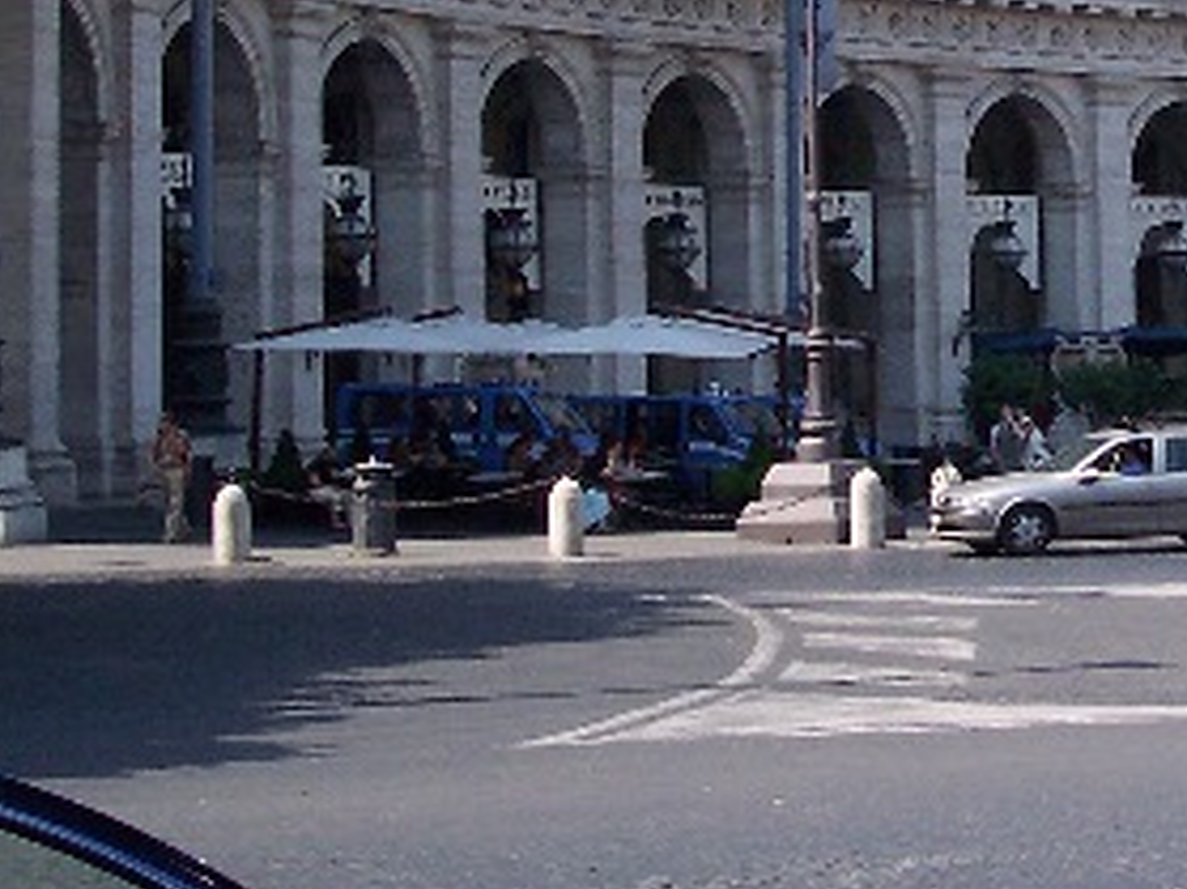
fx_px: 3736
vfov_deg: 13.3
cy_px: -89
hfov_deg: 17.5
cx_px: 1289
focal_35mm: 109
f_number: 4.8
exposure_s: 1/350
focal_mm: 8
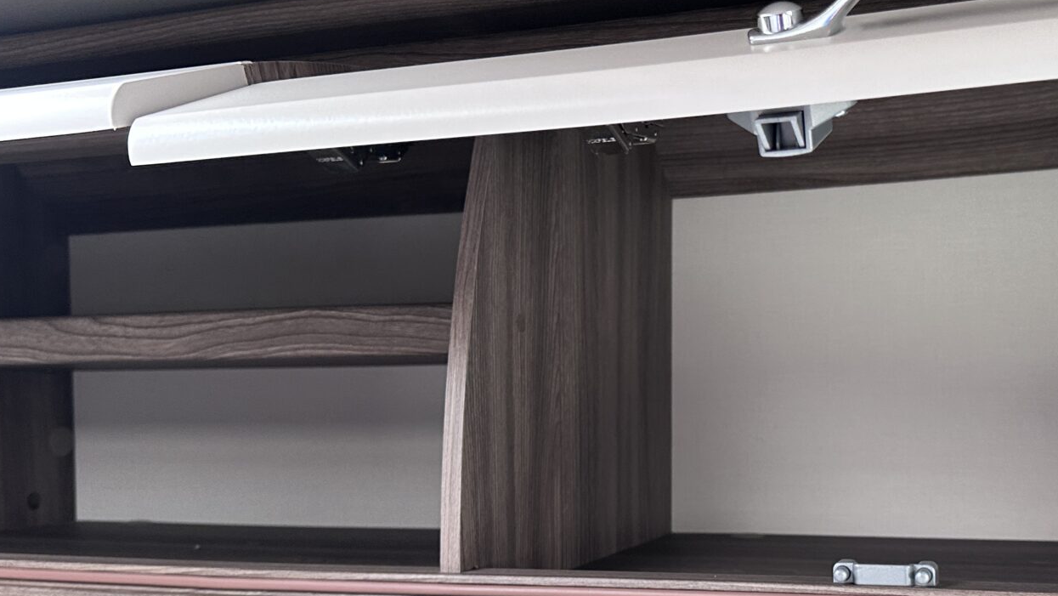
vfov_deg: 27.6
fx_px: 1207
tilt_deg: +1.1
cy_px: 398
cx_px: 710
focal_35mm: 43
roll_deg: +1.8
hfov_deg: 46.6
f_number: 1.78
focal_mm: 6.86
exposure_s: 1/113
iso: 250
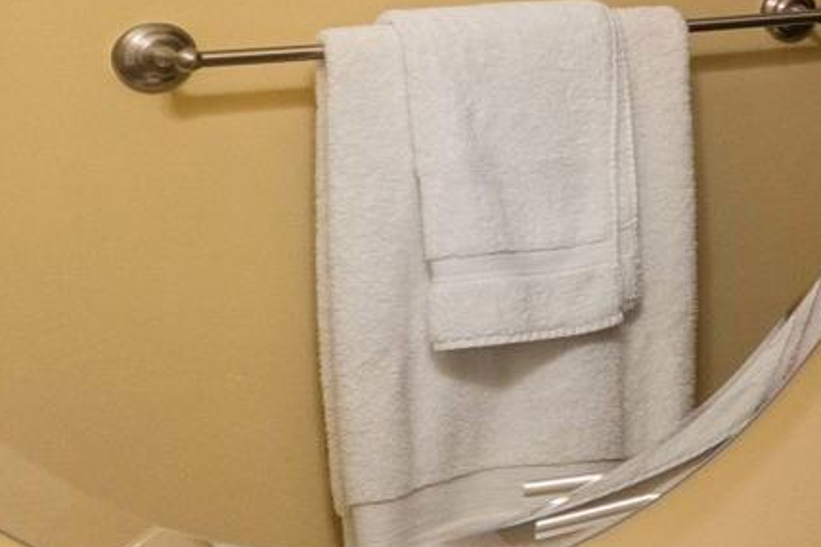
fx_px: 2258
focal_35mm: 99
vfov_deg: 13.6
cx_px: 2157
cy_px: -7
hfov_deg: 13.1
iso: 1000
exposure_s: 1.3
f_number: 8
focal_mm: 17
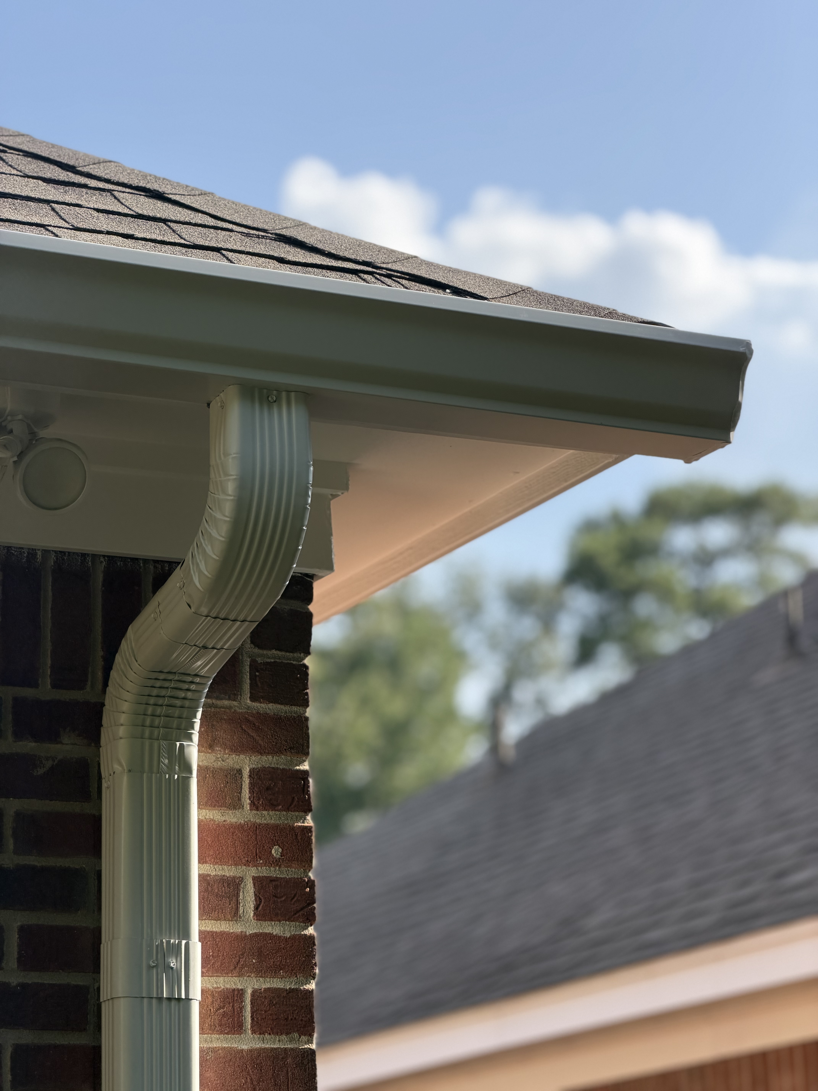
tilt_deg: +14.3
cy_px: 546
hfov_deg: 14.8
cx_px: 409
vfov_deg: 19.6
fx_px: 3151
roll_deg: +1.1
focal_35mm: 100
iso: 50
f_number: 2.8
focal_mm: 16.89
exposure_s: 1/574
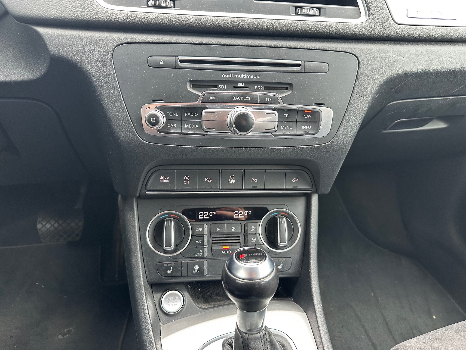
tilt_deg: -30.0
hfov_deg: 71.6
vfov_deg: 56.8
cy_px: 175
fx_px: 323
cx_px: 233
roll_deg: -3.1
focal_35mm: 24
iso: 160
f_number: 1.78
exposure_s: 1/121
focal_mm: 6.86
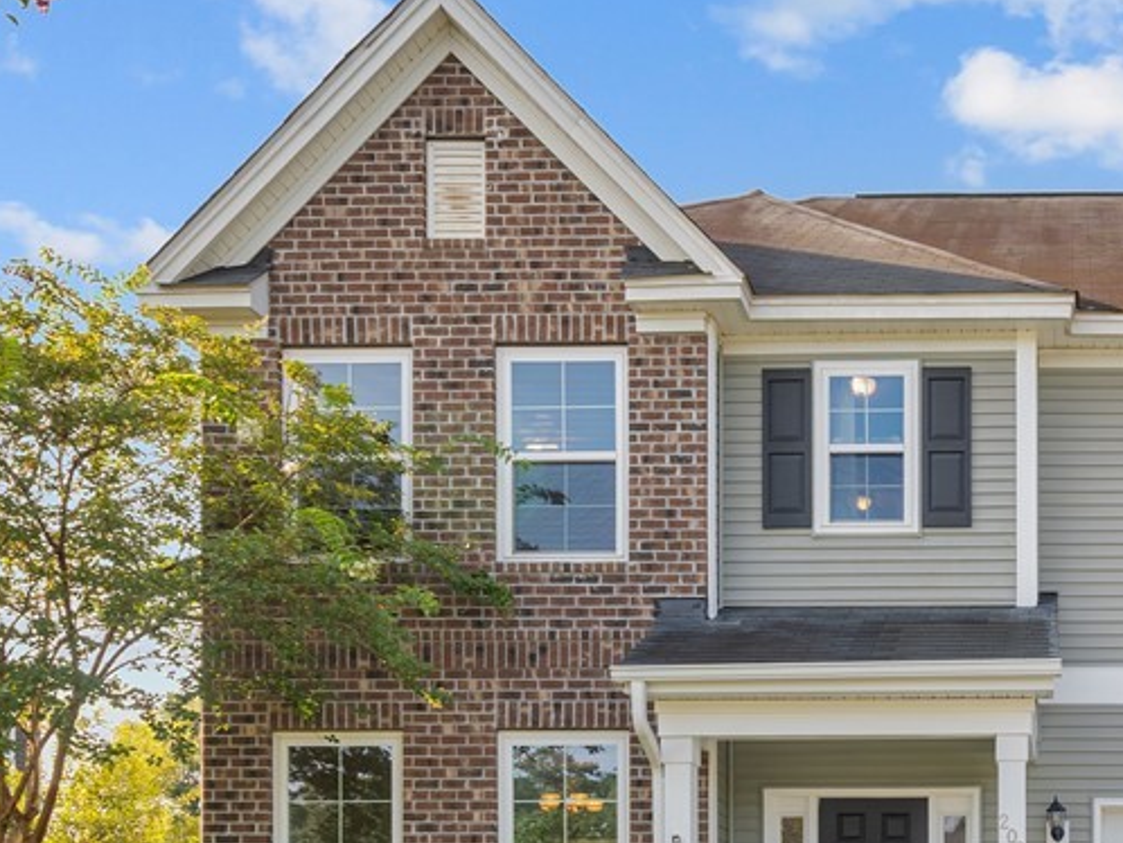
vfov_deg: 32.3
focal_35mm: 44
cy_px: 622
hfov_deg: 39.1
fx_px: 1428
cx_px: 1060
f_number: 8
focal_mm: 21
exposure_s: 1/250
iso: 100
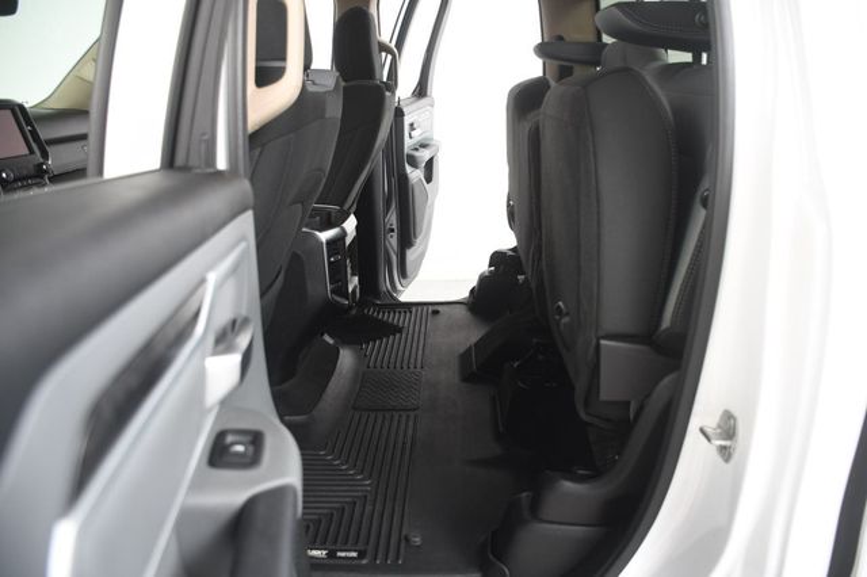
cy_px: 288
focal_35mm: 27
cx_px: 434
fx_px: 650
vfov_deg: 47.9
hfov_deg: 67.4
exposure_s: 1/160
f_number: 3.5
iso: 100
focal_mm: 18
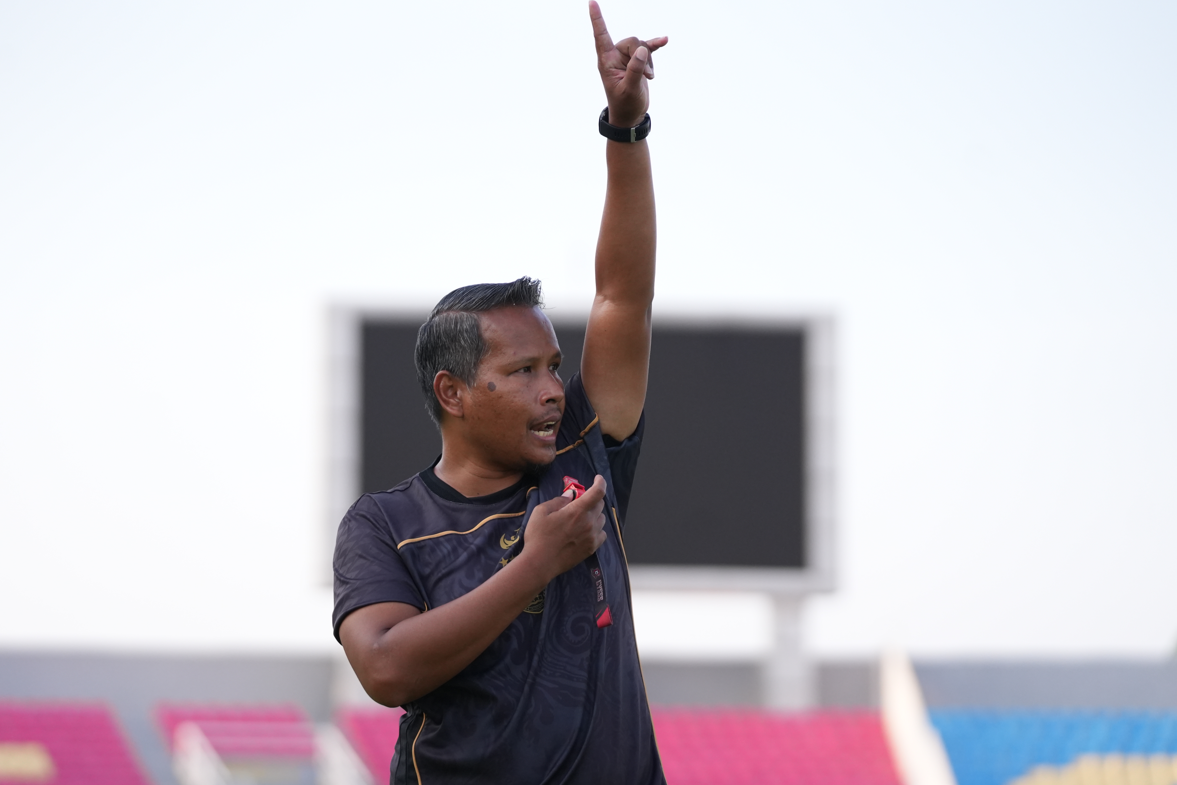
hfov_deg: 13.3
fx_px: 5035
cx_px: 501
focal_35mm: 154
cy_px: 415
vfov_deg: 8.9
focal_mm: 123
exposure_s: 1/5000
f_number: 2.8
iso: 1600
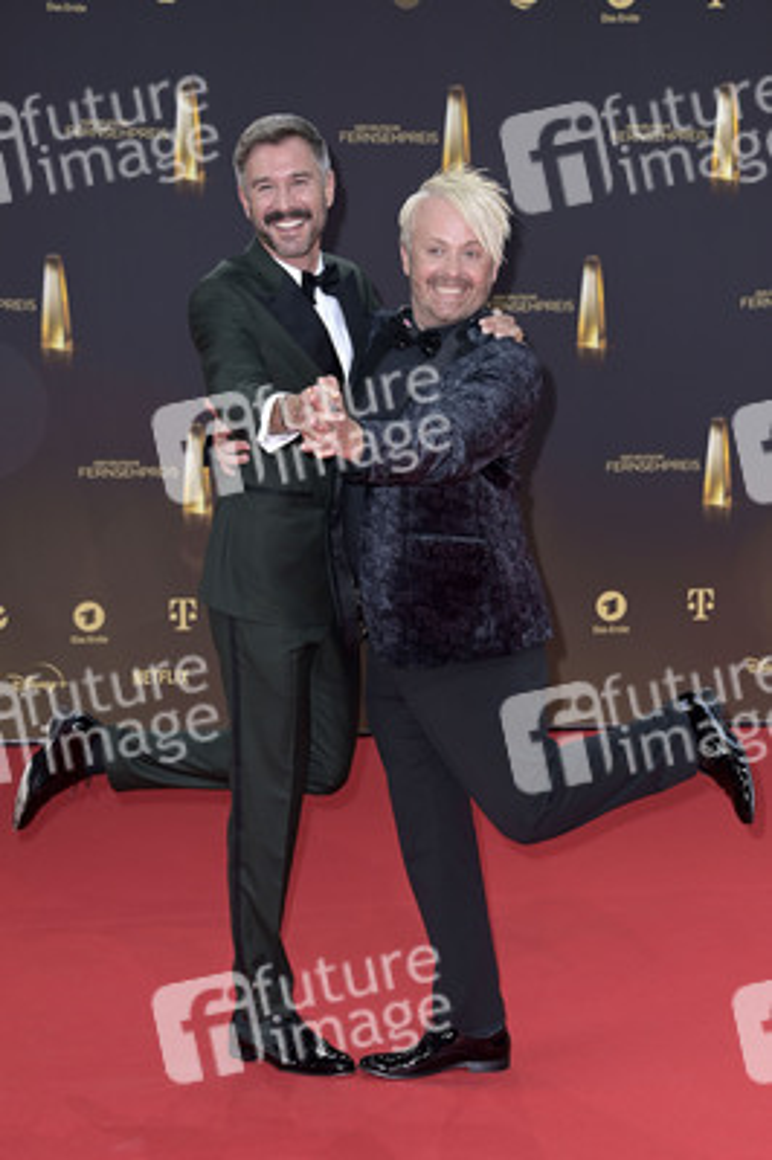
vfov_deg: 29.7
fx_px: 2191
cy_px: 580
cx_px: 386
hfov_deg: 20.0
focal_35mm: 68
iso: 640
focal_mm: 68
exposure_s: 1/250
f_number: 5.6
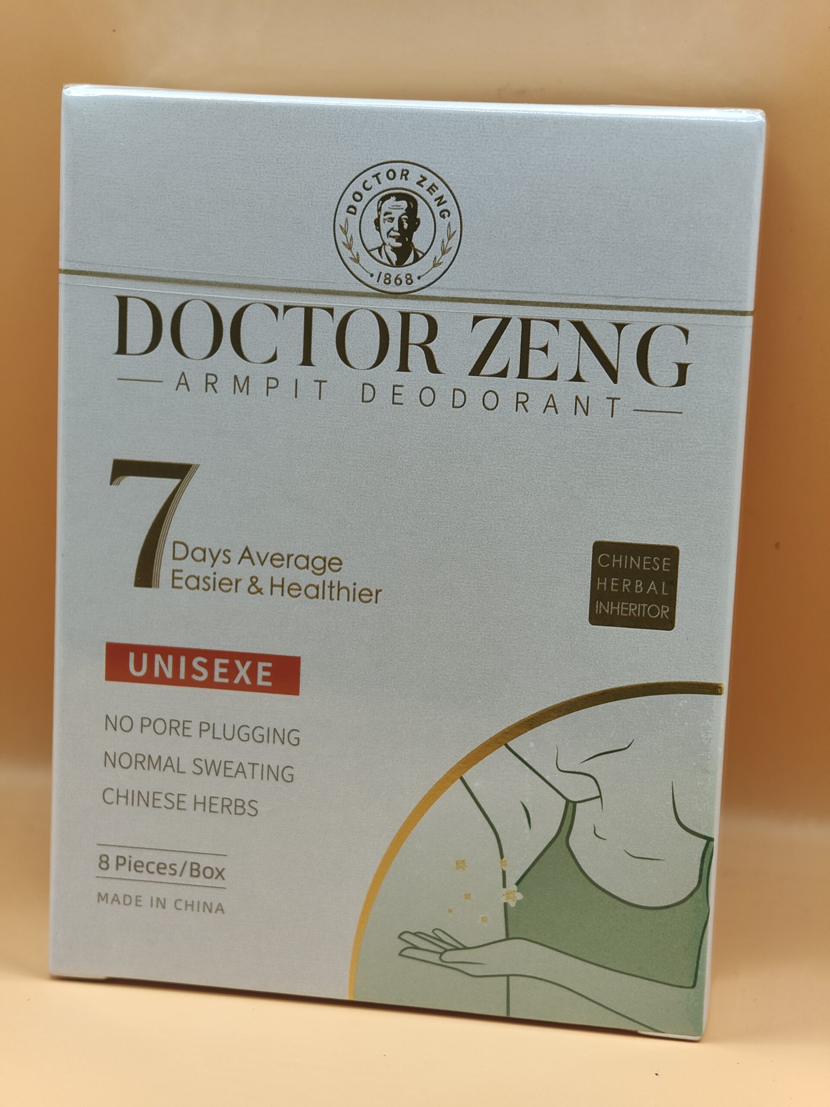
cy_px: 554
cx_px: 415
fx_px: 2238
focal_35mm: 70
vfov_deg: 27.8
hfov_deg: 21.0
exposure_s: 1/100
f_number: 2.55
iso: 185
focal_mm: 13.3
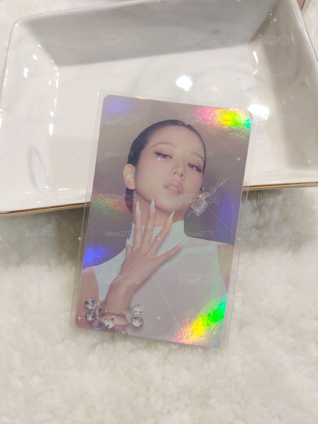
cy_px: 212
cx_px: 159
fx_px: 318
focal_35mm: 26
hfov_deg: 53.1
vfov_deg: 67.3
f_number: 1.7
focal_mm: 3.92
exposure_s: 1/120
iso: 100
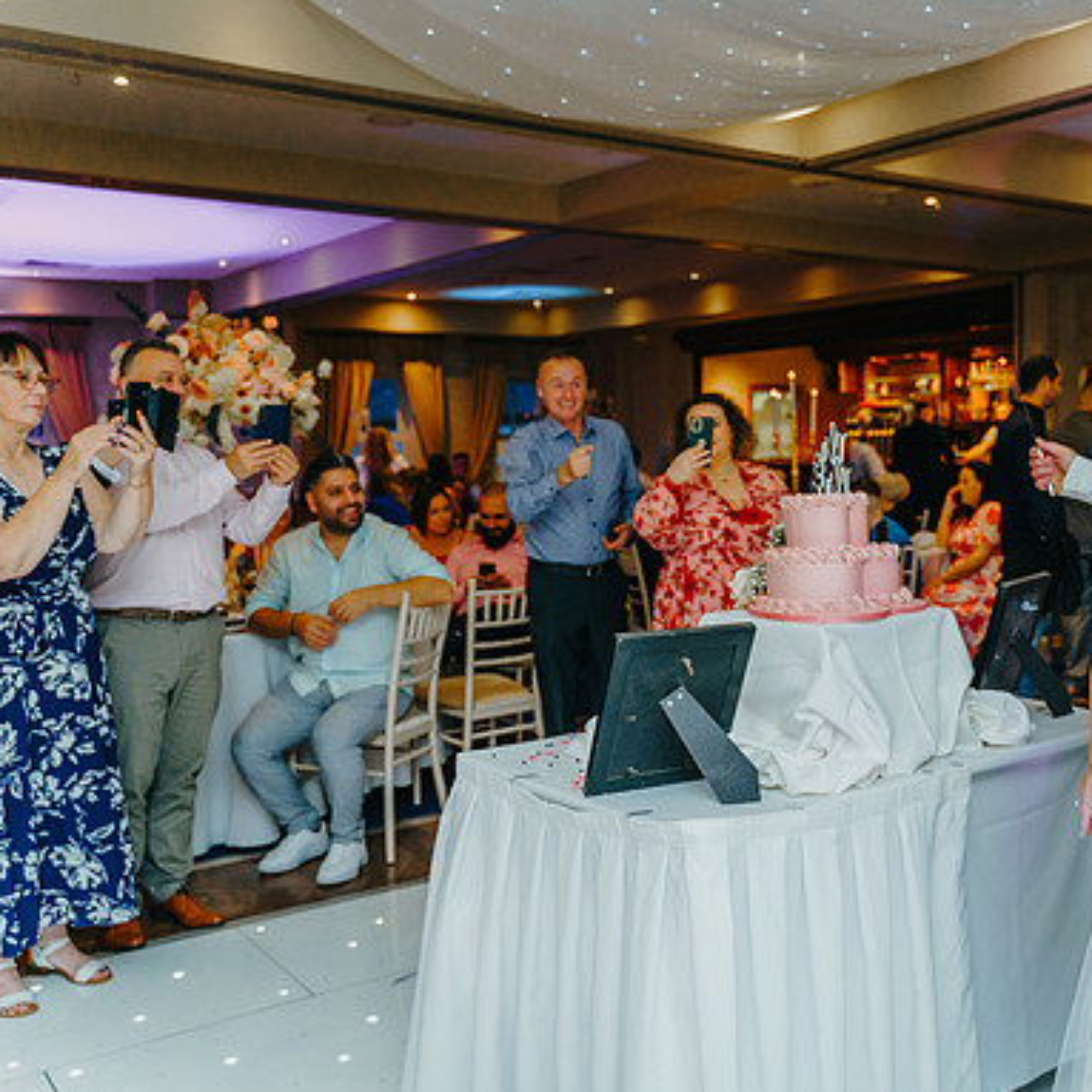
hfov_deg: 45.2
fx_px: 1285
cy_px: 543
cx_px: 747
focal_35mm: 36
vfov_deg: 46.0
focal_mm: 28
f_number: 2.8
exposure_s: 1/200
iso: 1600
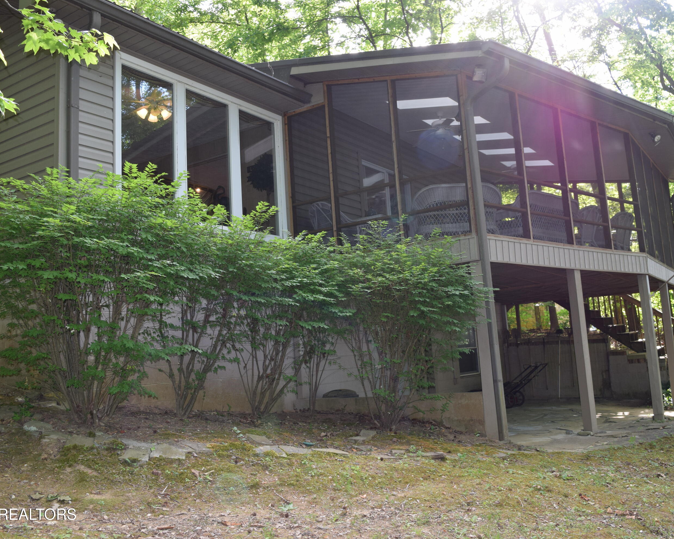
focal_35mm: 34
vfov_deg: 43.4
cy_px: 268
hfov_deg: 52.8
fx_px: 678
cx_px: 368
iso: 360
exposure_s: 1/125
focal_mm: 20
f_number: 5.6
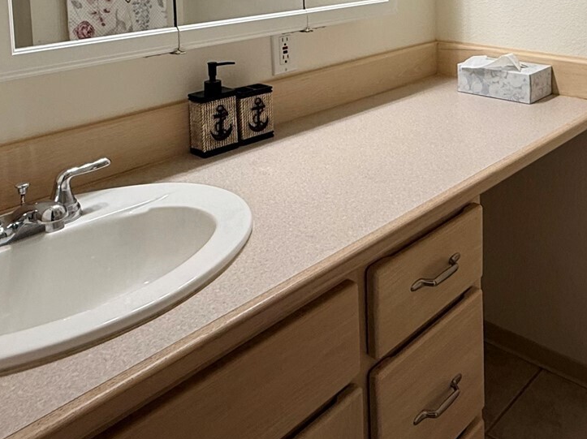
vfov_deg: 39.3
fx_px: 525
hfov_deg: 54.8
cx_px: 461
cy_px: -13
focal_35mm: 31
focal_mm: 2.22
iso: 80
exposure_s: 1/120
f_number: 2.2
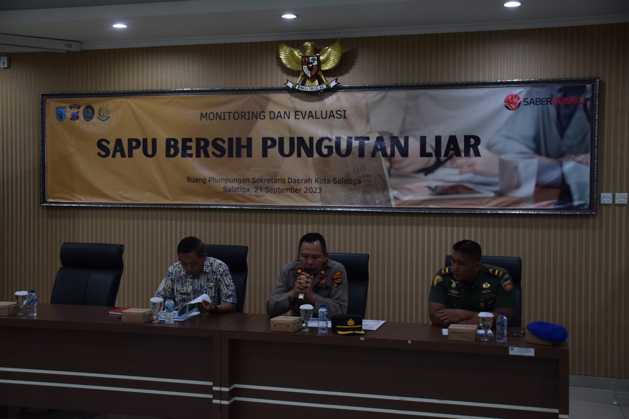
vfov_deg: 30.9
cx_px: 314
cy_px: 210
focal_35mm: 44
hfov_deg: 45.0
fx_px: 760
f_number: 4
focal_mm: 29
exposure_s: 1/60
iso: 800
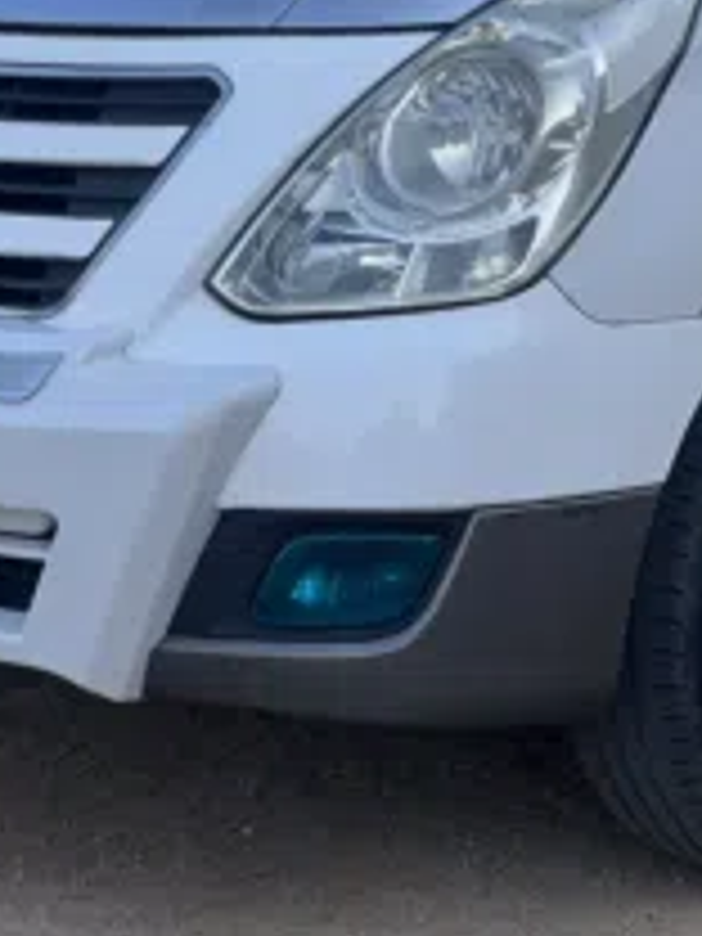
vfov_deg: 13.2
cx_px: 176
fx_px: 4002
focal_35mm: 148
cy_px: 40
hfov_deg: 10.0
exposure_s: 1/169
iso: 25
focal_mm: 9
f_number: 2.8
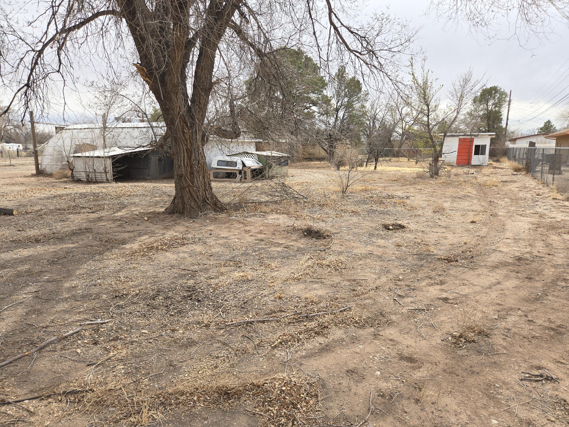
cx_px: 284
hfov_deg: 73.9
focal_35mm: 23
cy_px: 214
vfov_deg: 58.9
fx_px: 378
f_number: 1.8
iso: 25
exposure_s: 1/1053
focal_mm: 5.4
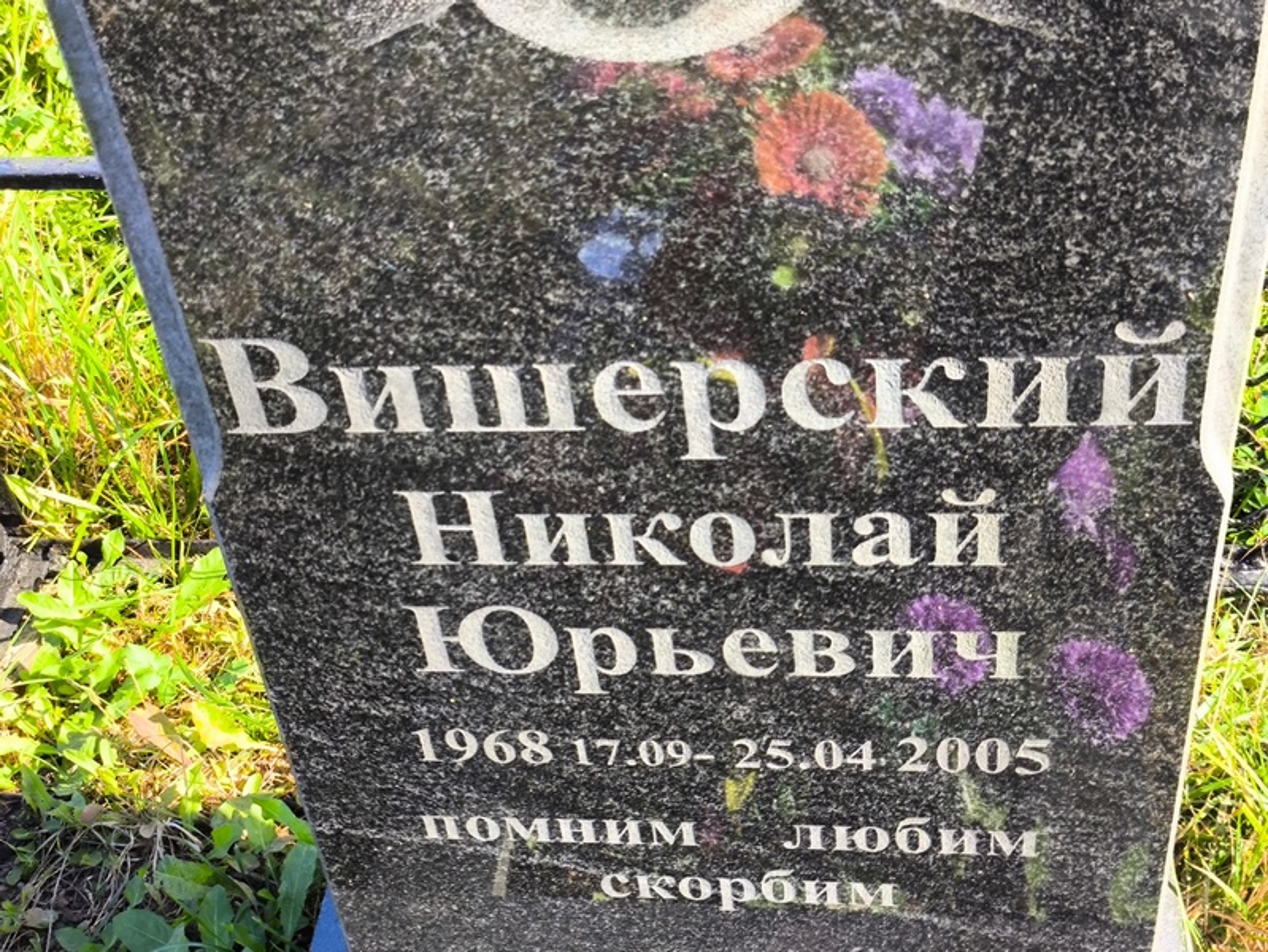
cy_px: 476
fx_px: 1832
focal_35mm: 50
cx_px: 634
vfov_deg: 29.1
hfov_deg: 38.2
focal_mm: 4.71
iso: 50
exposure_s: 1/264
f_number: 1.7
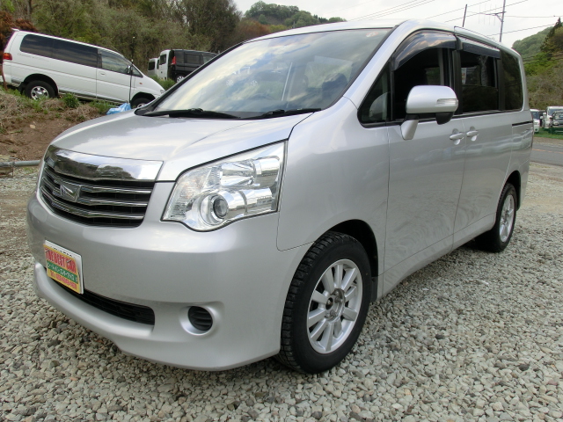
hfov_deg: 60.0
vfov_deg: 46.8
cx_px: 282
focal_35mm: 30
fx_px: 488
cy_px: 211
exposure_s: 1/160
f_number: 3.5
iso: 100
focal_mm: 5.25
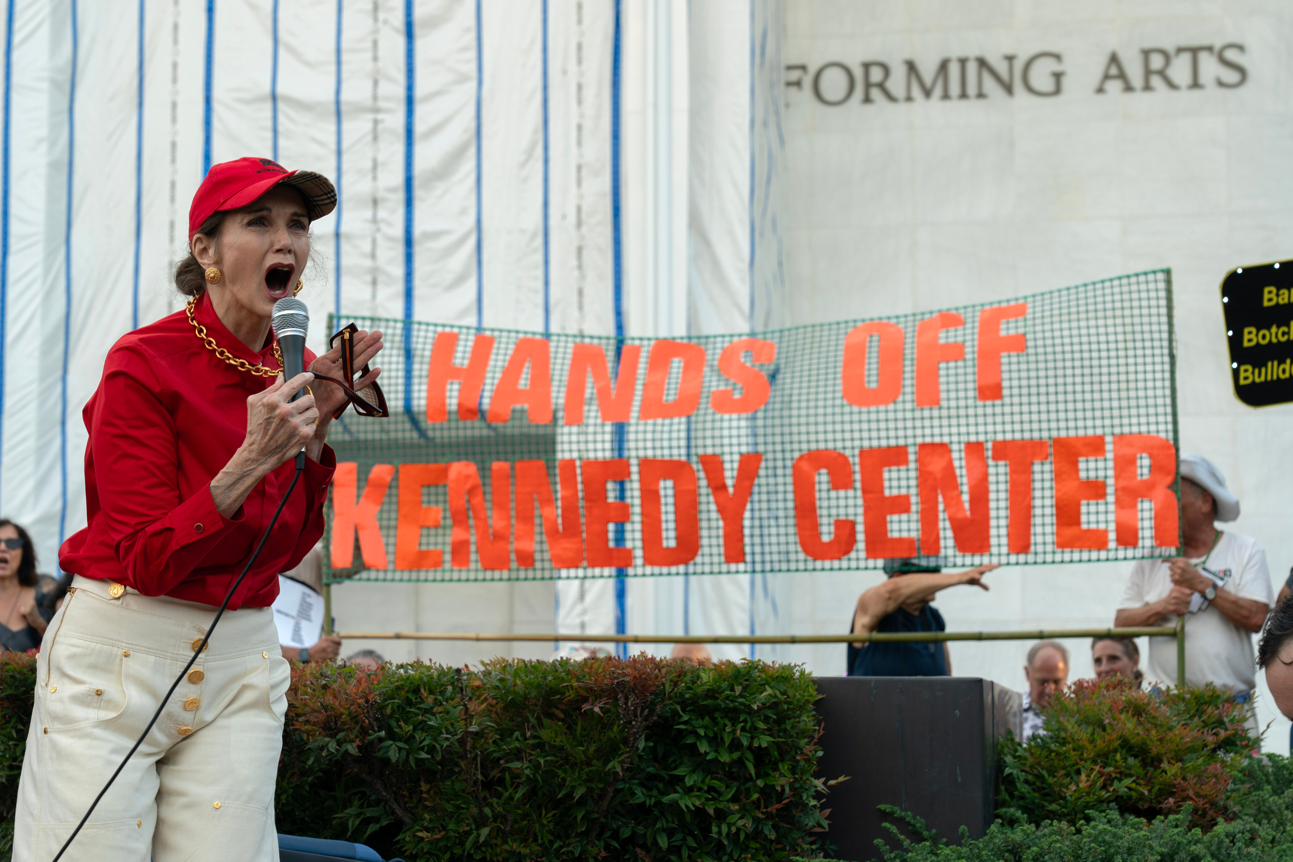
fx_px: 2191
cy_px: 431
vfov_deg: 22.3
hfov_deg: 32.9
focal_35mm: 61
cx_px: 646
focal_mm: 61
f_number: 5.6
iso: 200
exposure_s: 1/100
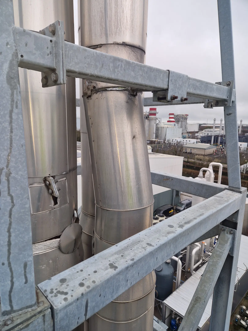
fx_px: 220
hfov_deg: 58.9
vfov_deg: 73.9
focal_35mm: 23
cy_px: 166
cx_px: 124
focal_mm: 5.4
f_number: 1.8
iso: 50
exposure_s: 1/100
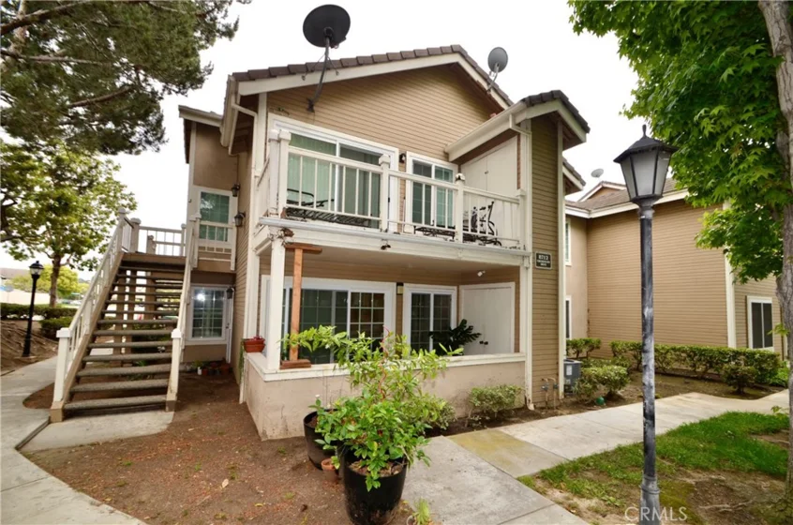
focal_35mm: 15
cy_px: 262
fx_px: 330
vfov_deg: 77.0
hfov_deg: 100.5
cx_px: 396
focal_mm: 10
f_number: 5.6
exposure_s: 1/125
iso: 125
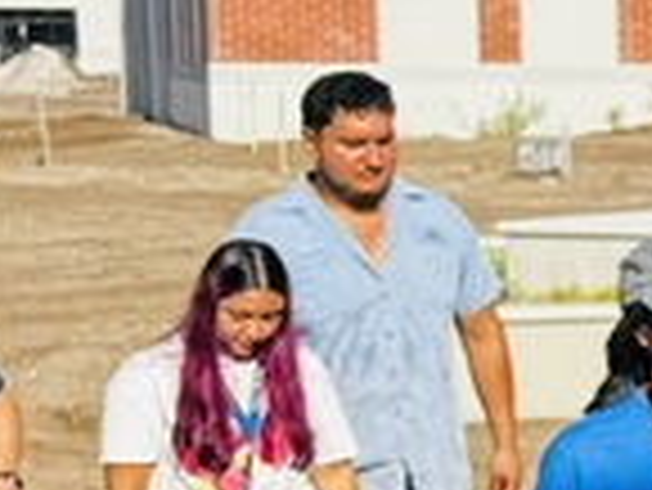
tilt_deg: -4.2
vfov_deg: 8.8
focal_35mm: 169
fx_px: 3186
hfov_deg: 9.4
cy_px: 346
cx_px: 1907
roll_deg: -0.8
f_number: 1.78
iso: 80
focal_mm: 6.76
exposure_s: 1/3096
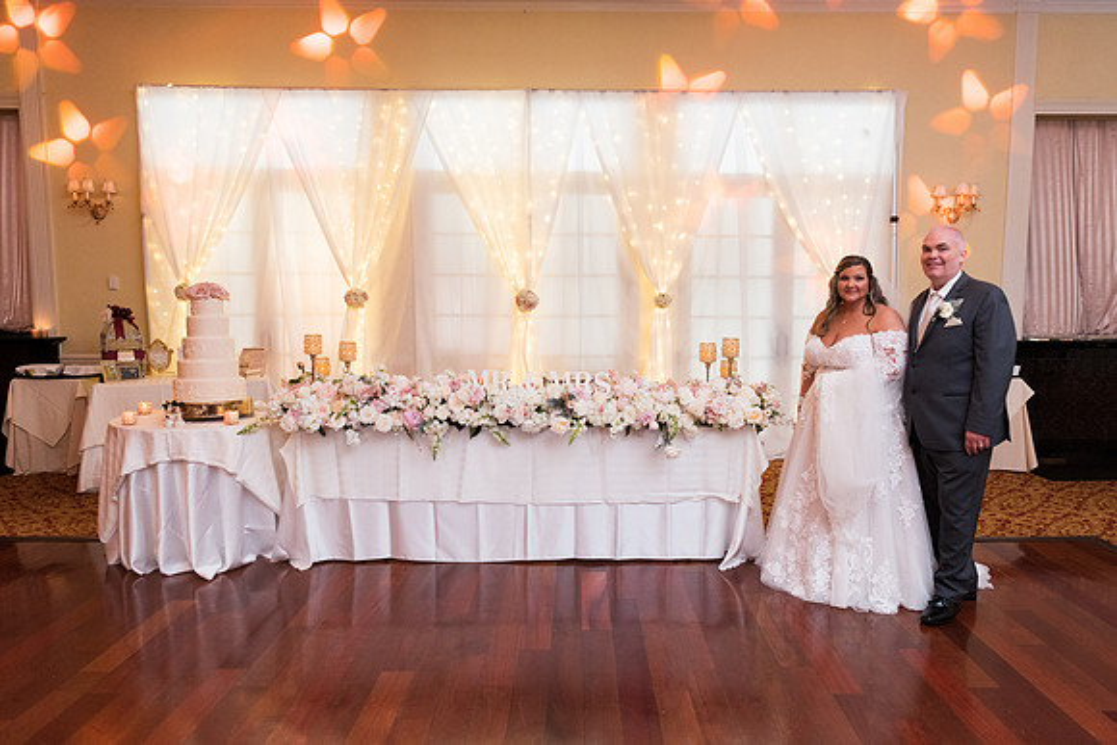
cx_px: 584
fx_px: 793
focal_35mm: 26
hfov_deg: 70.3
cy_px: 373
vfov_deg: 50.3
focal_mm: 24
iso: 800
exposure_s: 1/100
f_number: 2.8
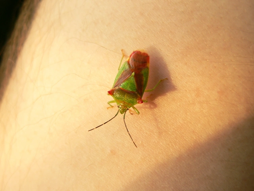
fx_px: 638
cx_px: 127
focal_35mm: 87
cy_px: 96
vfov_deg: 17.0
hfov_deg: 22.5
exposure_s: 1/30
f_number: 2.8
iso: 100
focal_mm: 14.5
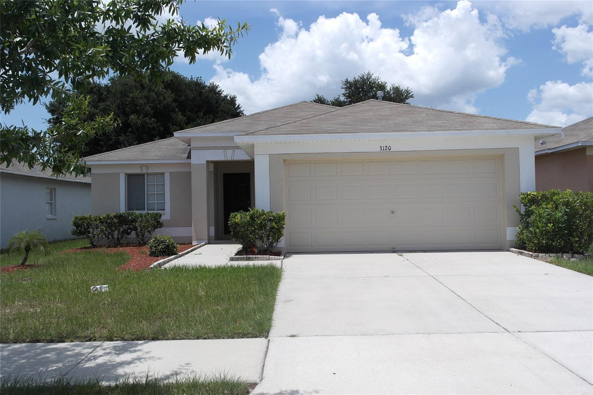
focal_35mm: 30
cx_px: 296
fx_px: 494
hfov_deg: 61.9
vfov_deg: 43.6
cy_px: 198
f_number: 8
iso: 100
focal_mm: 20
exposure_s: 1/320
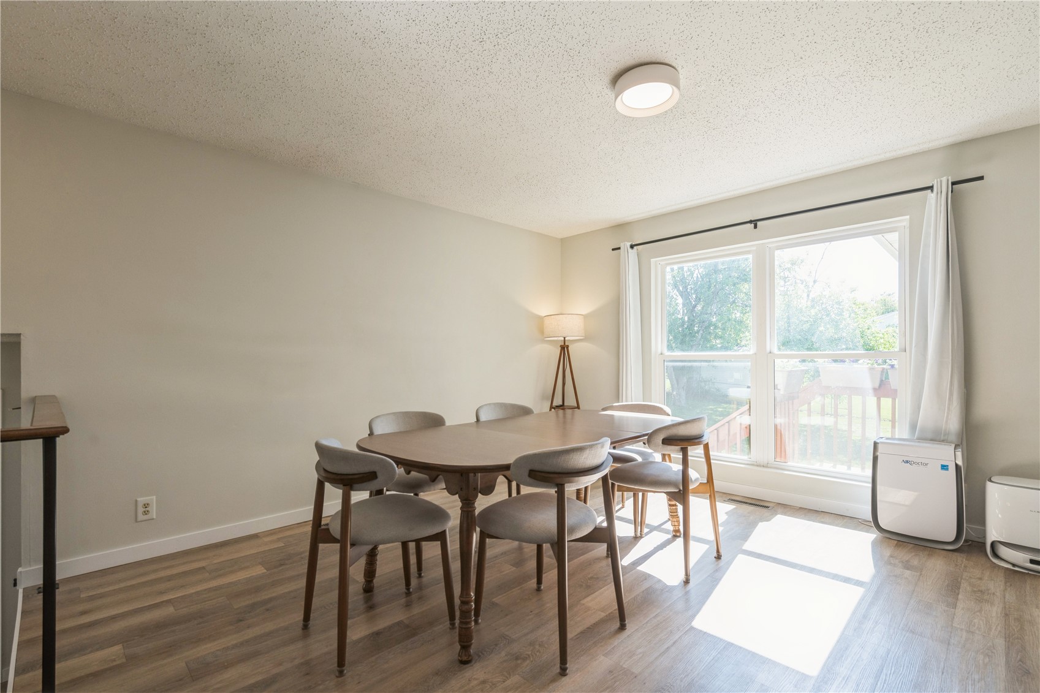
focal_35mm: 16
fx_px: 462
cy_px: 346
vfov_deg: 73.7
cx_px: 520
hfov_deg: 96.7
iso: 400
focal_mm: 16
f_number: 8
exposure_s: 1/80
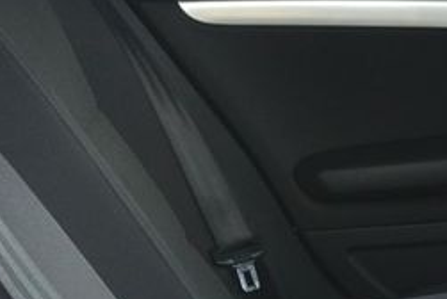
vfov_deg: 11.7
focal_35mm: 110
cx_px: 684
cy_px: 505
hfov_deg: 16.7
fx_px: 1367
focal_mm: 10
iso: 160
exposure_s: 1/160
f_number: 3.5
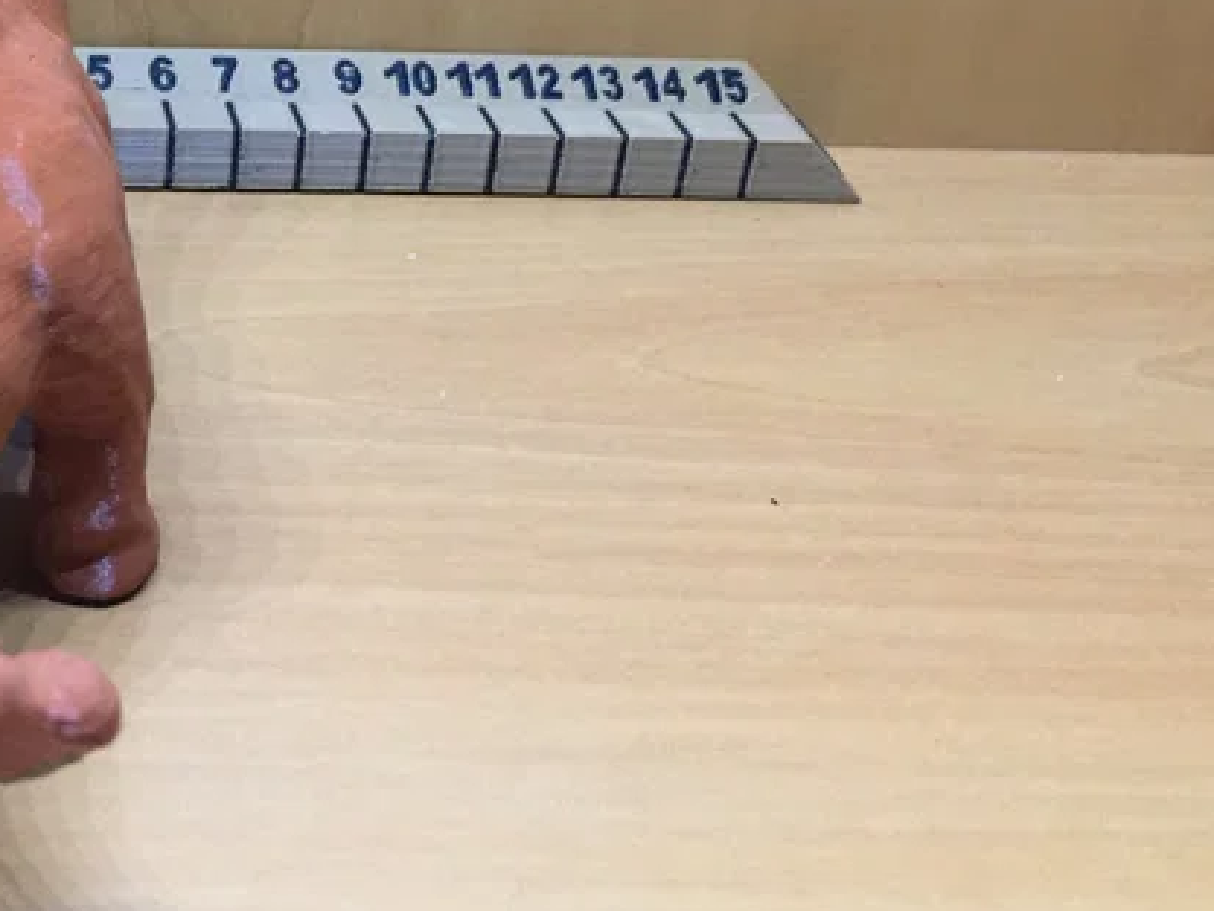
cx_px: 39
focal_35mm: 58
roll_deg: -3.7
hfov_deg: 31.1
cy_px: 196
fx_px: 2035
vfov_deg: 24.9
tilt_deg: -27.7
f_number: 2.2
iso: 125
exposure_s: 1/15
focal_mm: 4.15
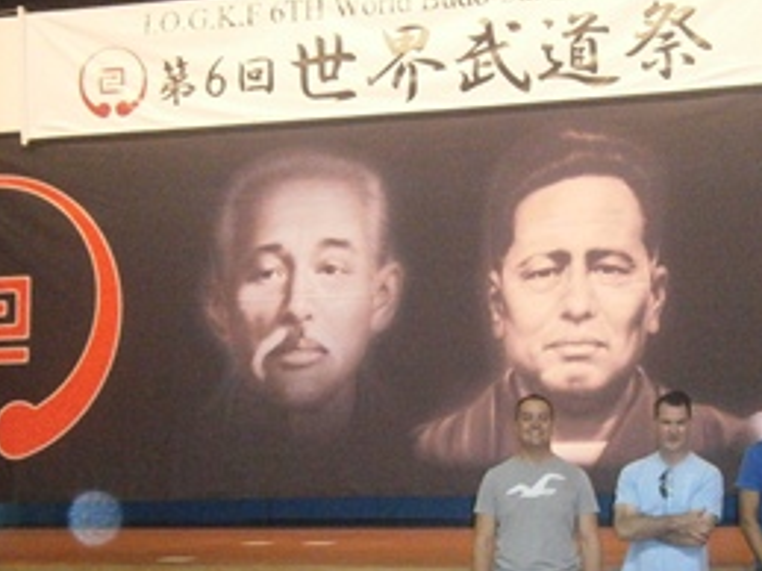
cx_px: 460
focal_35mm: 78
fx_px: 1716
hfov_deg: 25.0
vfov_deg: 18.7
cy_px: 436
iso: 800
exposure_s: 1/40
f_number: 3.4
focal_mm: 8.3
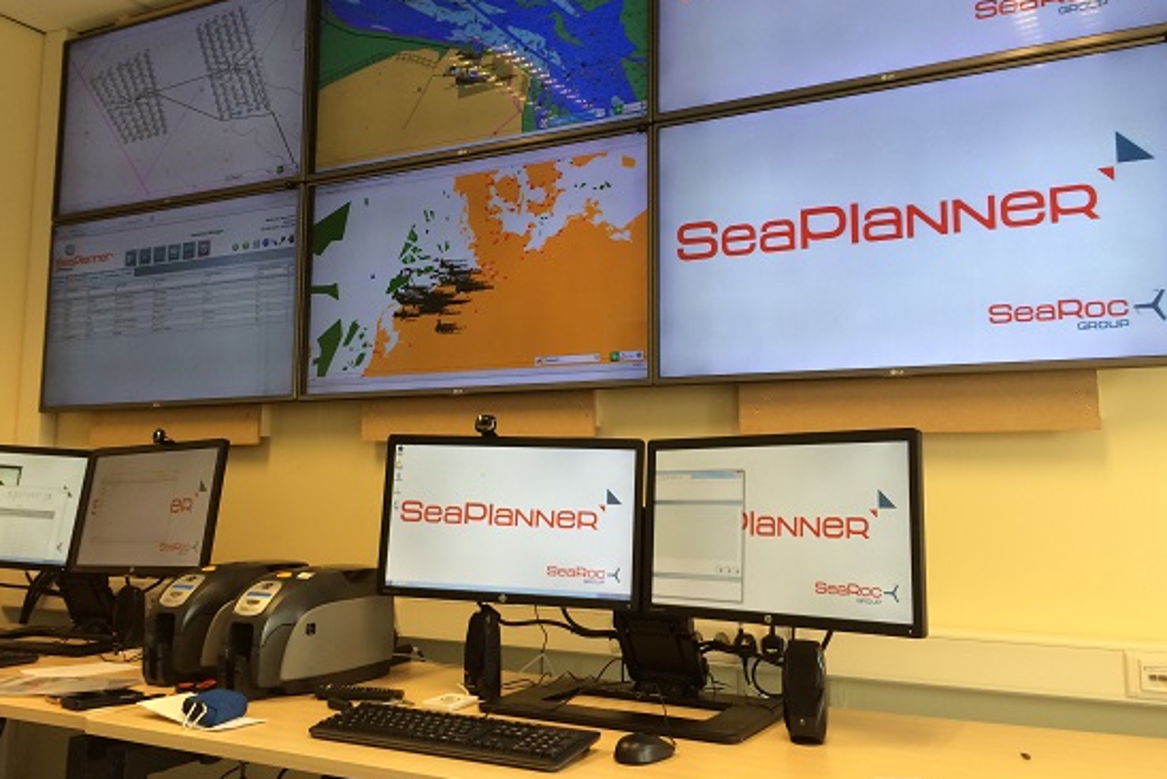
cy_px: 336
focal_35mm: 33
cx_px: 547
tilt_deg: +8.8
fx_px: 1070
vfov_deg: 39.9
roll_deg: -0.1
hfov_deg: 57.2
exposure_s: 1/40
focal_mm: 4.15
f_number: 2.2
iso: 40
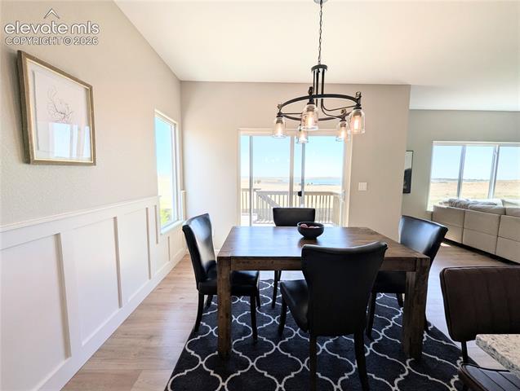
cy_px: 196
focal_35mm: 13
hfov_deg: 106.1
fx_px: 196
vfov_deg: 90.1
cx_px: 260
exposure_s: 1/644
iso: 42
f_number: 2.2
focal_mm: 1.95
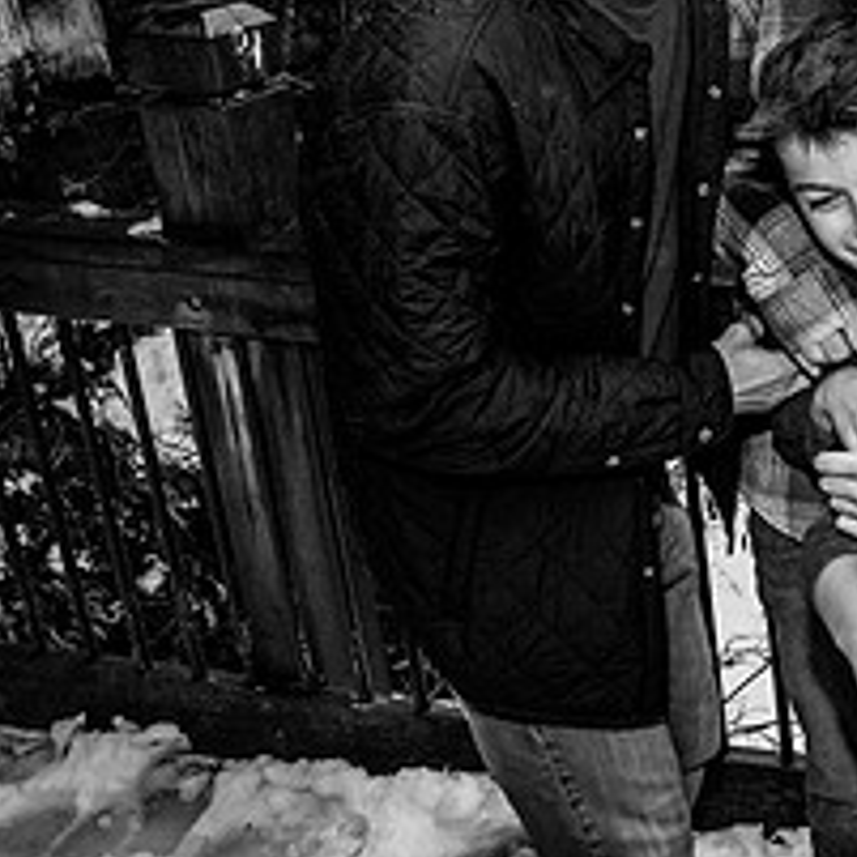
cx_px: 1190
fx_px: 1653
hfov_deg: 24.4
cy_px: 237
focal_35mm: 59
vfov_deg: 28.7
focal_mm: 24
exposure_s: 1/160
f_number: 7.1
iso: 1000
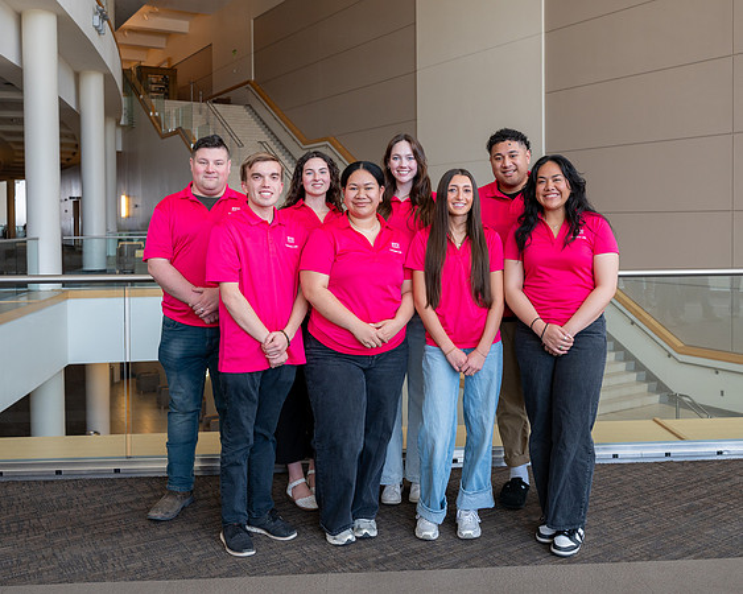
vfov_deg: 41.7
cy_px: 237
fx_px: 775
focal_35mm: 35
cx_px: 400
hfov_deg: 51.1
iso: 320
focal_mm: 26
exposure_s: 1/200
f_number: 4
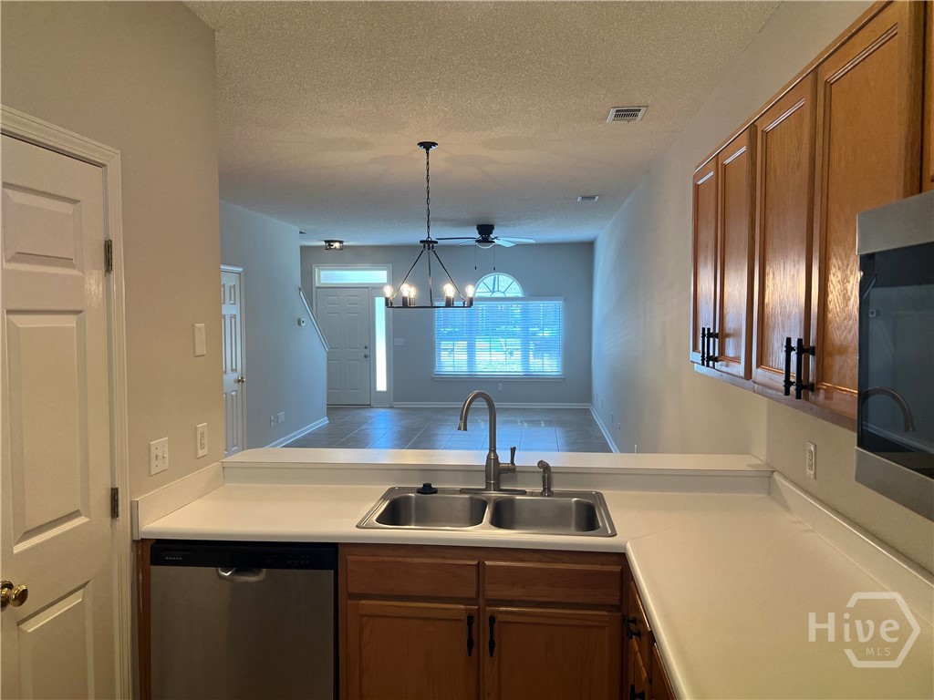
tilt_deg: -2.8
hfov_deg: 67.3
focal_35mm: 26
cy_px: 350
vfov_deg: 53.1
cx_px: 467
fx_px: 702
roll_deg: +0.6
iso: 64
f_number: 1.5
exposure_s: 1/120
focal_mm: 5.7
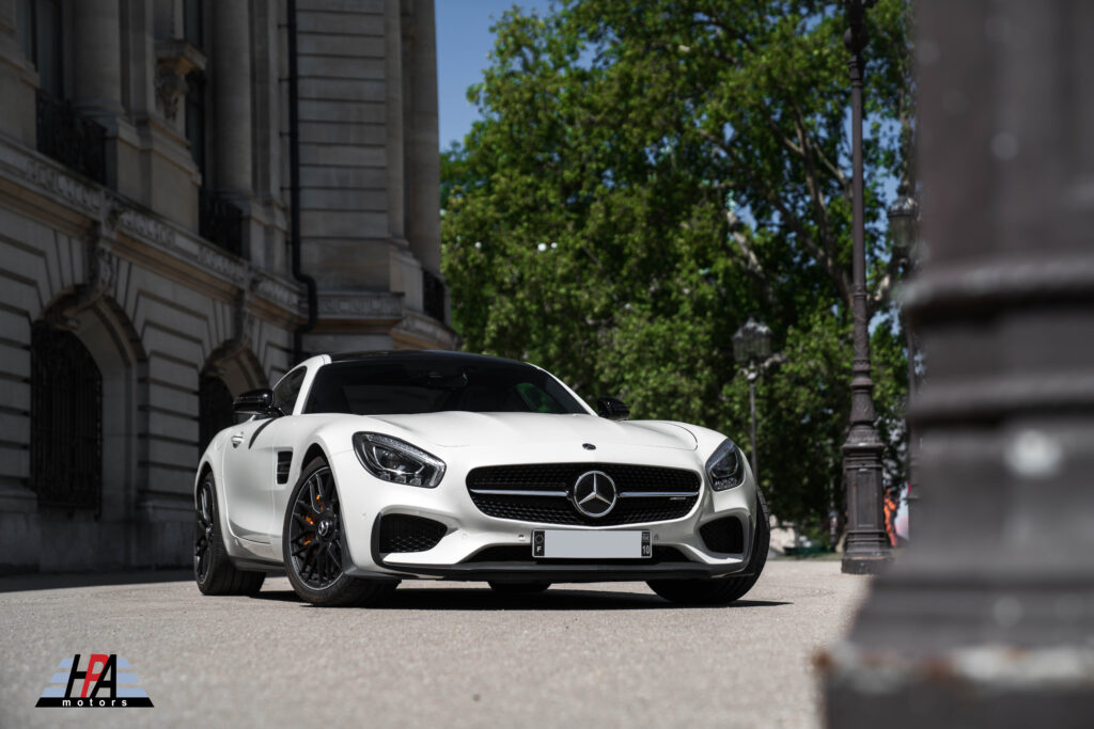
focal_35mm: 70
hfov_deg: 28.8
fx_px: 2127
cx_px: 547
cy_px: 364
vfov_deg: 19.5
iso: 80
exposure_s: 1/500
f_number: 3.2
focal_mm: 70
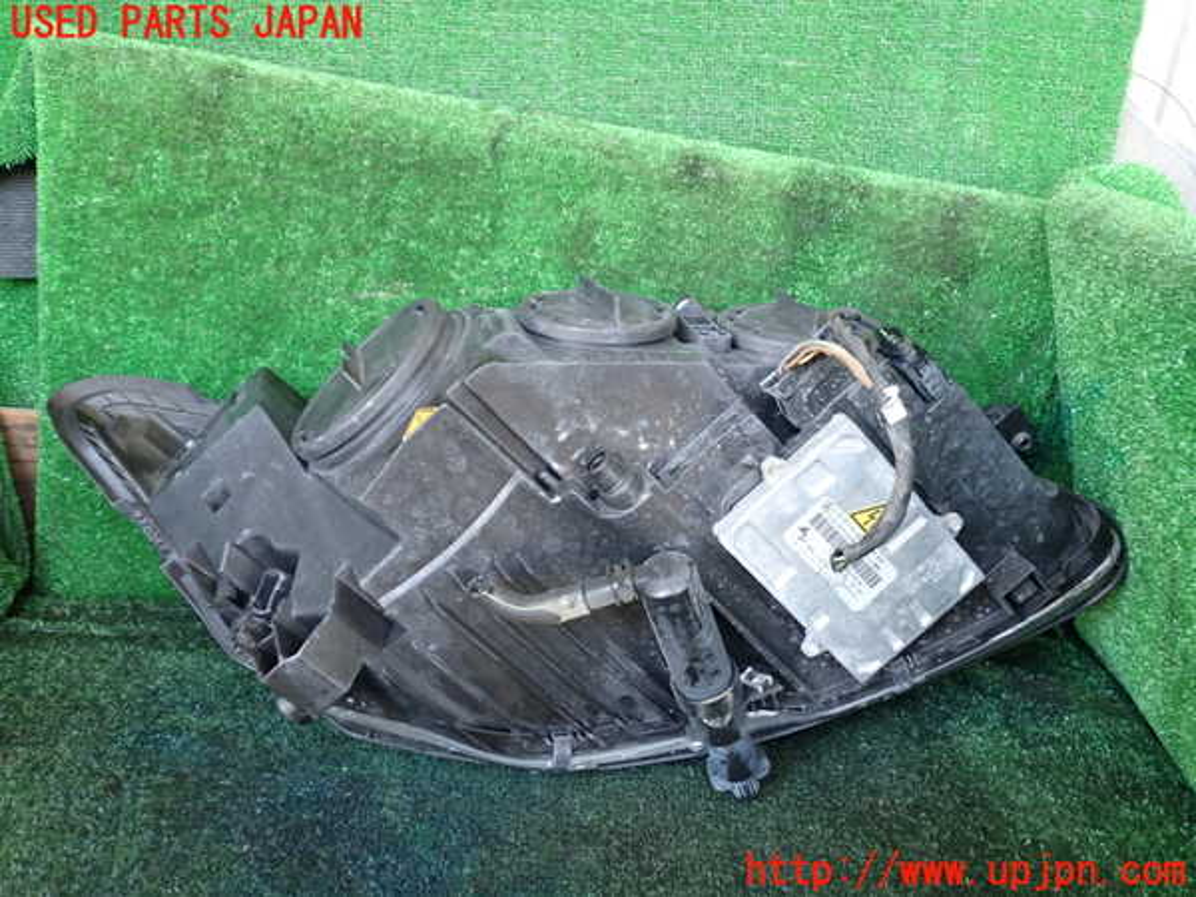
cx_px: 598
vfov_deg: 46.8
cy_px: 448
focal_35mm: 30
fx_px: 1037
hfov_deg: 60.0
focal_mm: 5.4
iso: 200
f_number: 2.3
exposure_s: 1/30
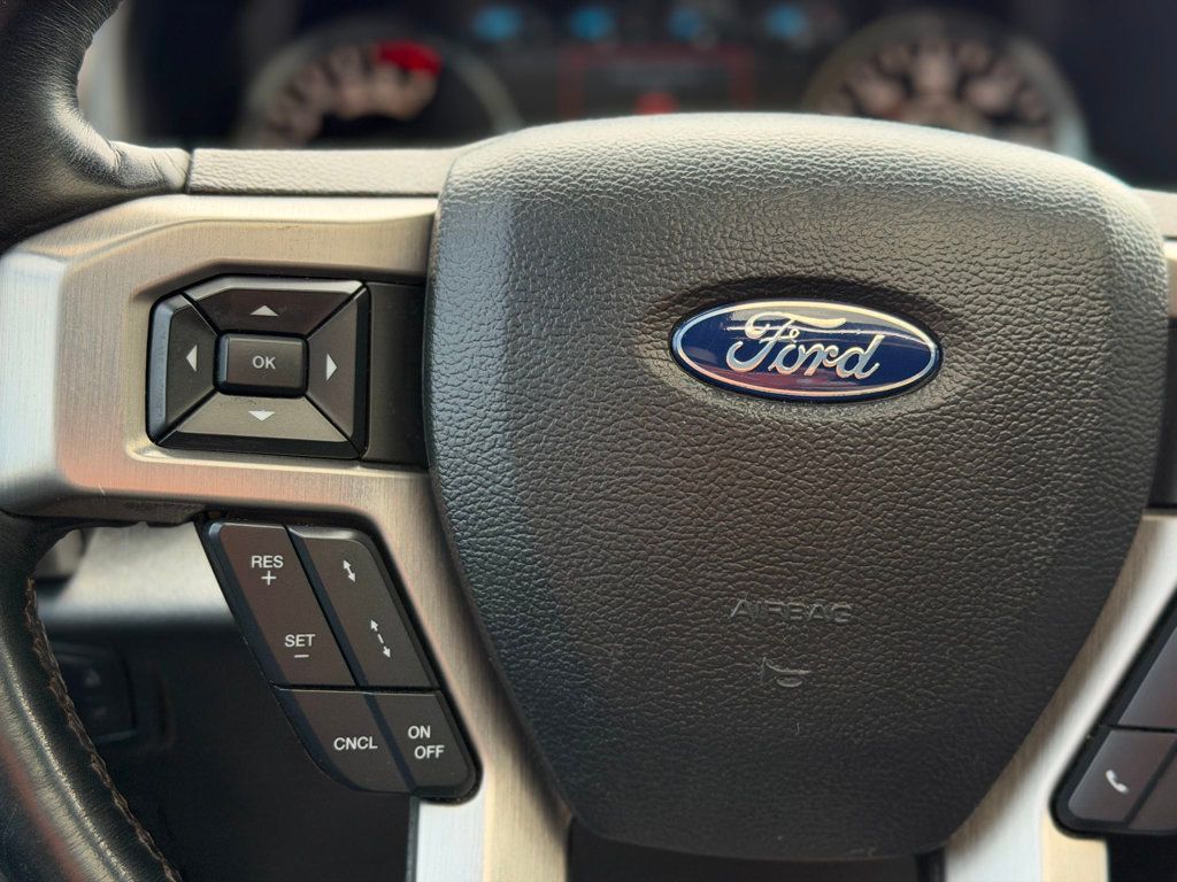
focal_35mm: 48
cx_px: 588
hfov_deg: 39.7
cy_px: 441
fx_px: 1632
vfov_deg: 30.3
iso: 100
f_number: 1.78
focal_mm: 6.76
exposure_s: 1/196
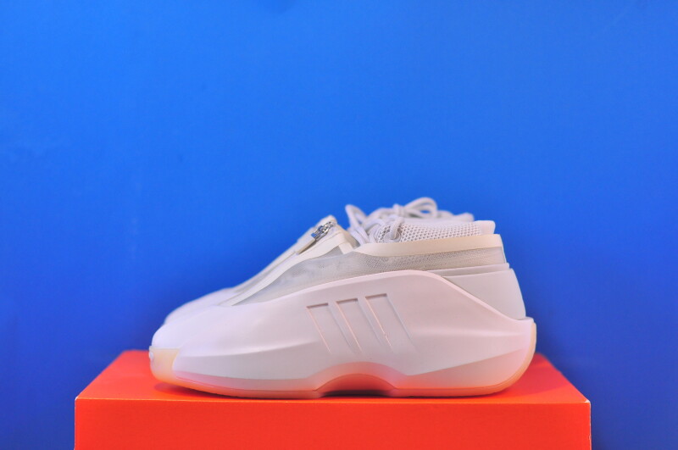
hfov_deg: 27.0
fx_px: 1410
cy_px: 225
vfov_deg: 18.1
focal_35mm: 75
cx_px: 339
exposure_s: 1/320
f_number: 2.5
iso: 250
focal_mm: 50
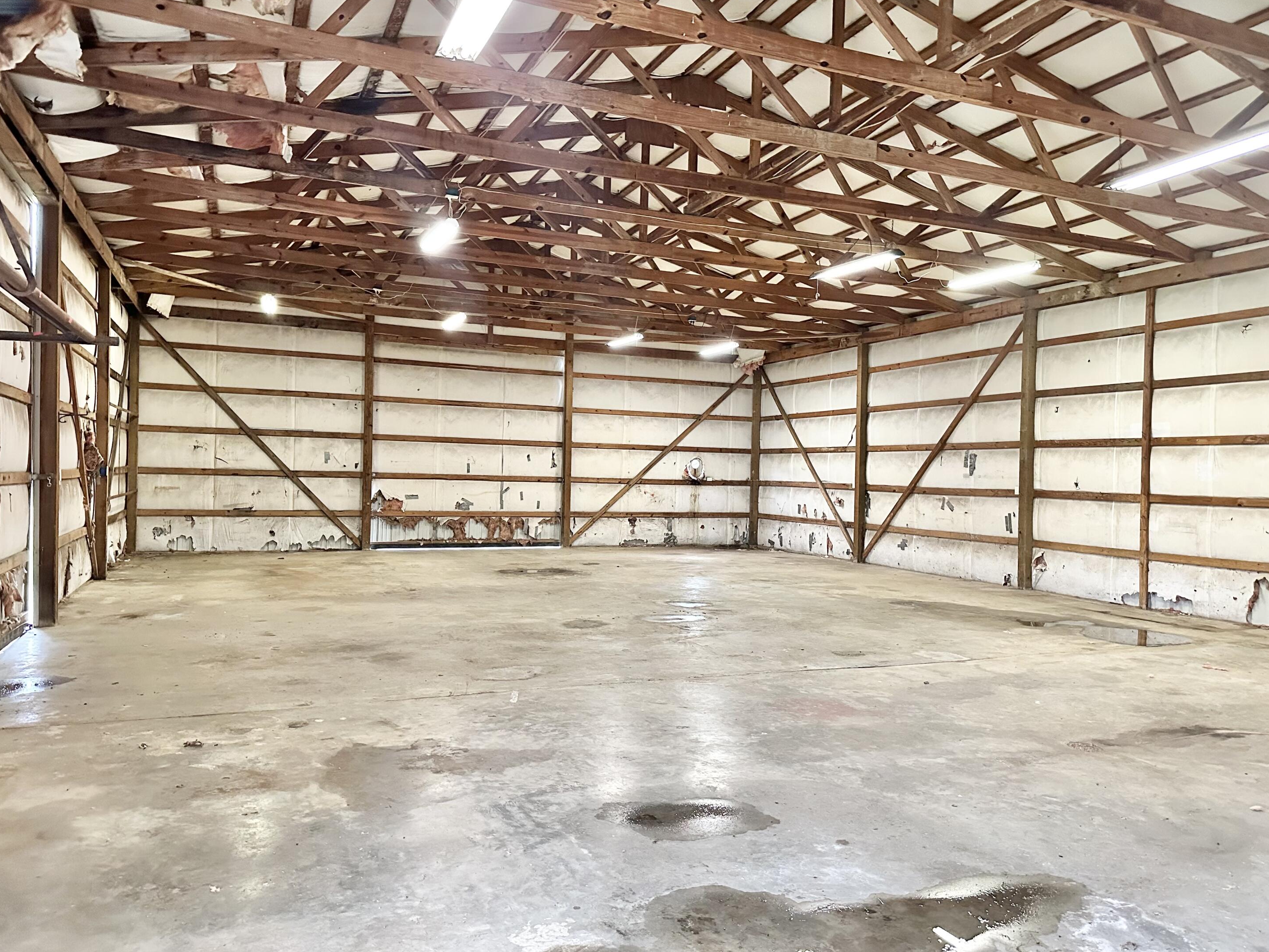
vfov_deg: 54.9
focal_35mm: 25
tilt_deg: -0.3
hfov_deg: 69.4
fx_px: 916
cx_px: 645
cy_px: 476
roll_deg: -1.4
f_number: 1.78
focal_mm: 6.86
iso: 800
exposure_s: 1/60
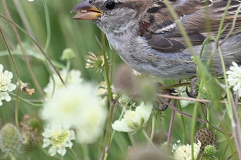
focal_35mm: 1242
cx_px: 142
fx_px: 8303
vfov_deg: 1.1
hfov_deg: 1.7
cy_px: -4
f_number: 6.3
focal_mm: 400
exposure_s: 1/640
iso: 1100
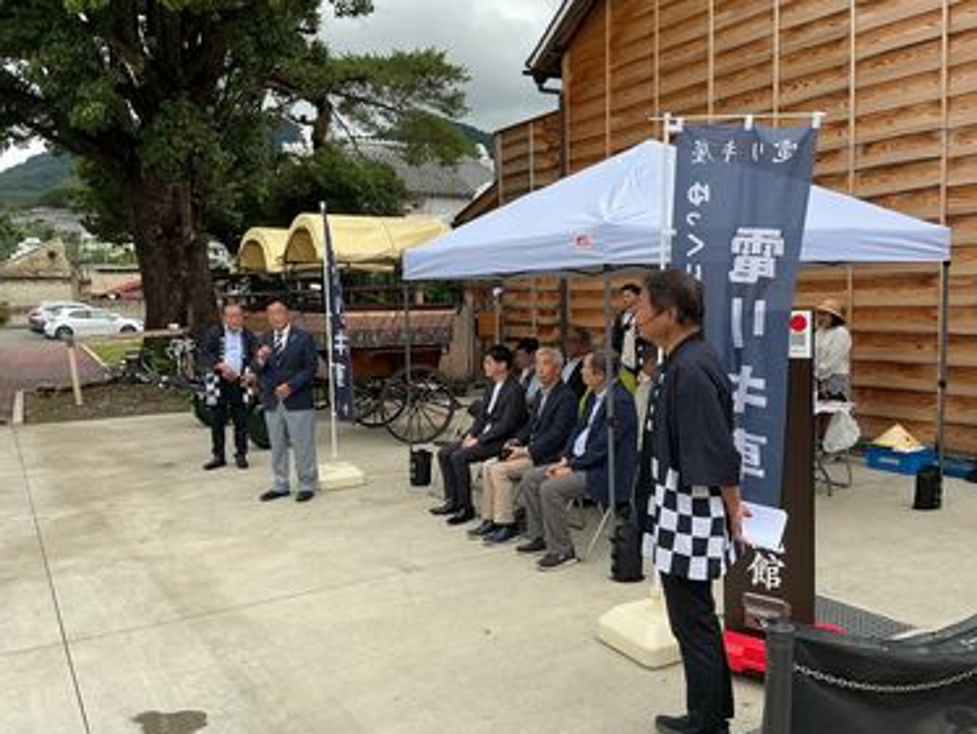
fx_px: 876
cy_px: 368
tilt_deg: -2.6
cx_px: 499
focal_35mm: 31
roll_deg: +1.8
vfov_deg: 45.5
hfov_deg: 58.3
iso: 25
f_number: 1.8
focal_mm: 3
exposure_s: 1/1221
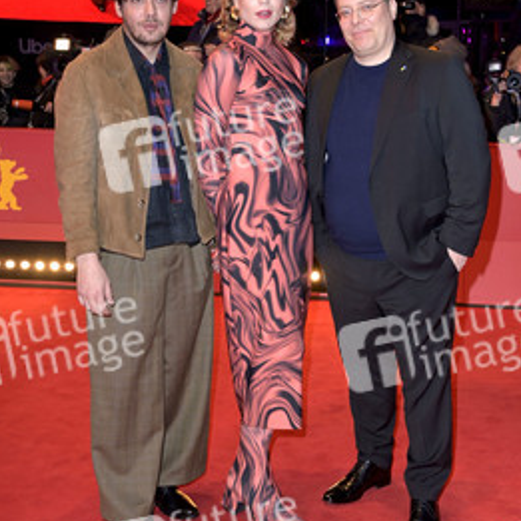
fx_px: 885
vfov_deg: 32.8
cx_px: 260
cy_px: 246
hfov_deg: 32.8
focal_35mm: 52
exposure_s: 1/250
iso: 1250
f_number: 5.6
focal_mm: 40
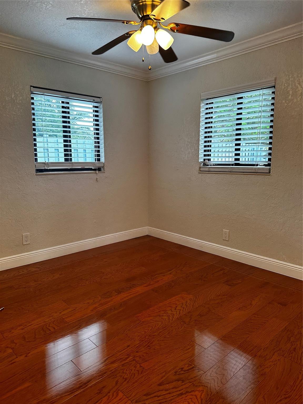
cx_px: 152
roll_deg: +0.5
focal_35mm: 24
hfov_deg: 56.8
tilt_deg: -6.3
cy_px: 202
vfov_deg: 71.6
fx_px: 280
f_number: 1.78
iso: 160
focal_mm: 6.86
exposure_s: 1/120
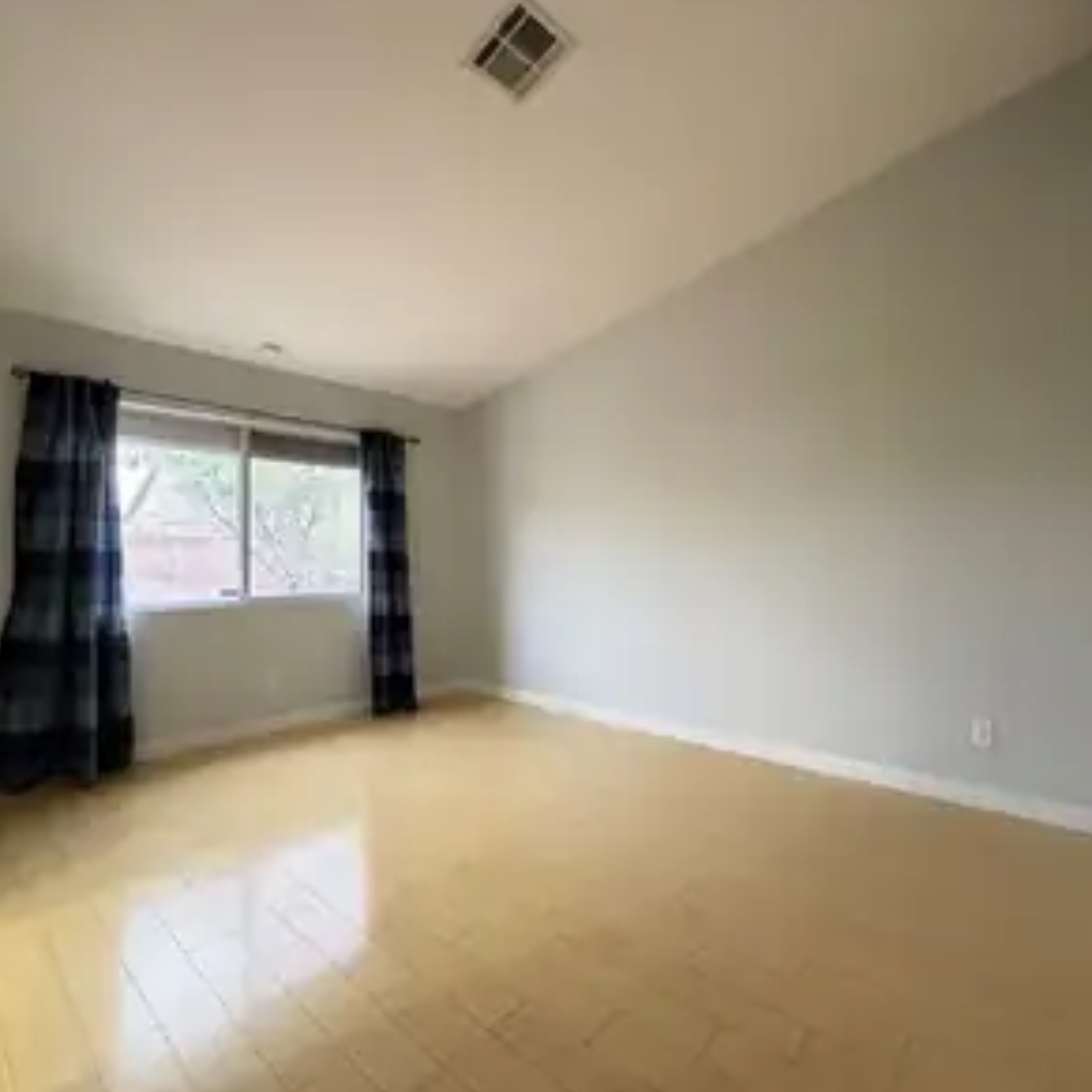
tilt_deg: +1.0
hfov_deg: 83.9
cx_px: 525
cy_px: 548
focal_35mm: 17
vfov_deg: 84.0
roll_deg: +0.1
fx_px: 607
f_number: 2.2
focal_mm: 2.22
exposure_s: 1/60
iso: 400
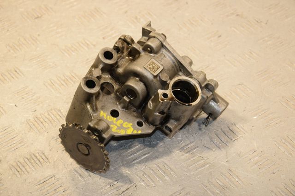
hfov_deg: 19.5
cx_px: 148
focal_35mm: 105
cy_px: 98
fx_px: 860
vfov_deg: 13.0
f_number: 7.1
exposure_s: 1/200
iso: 800
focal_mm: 70
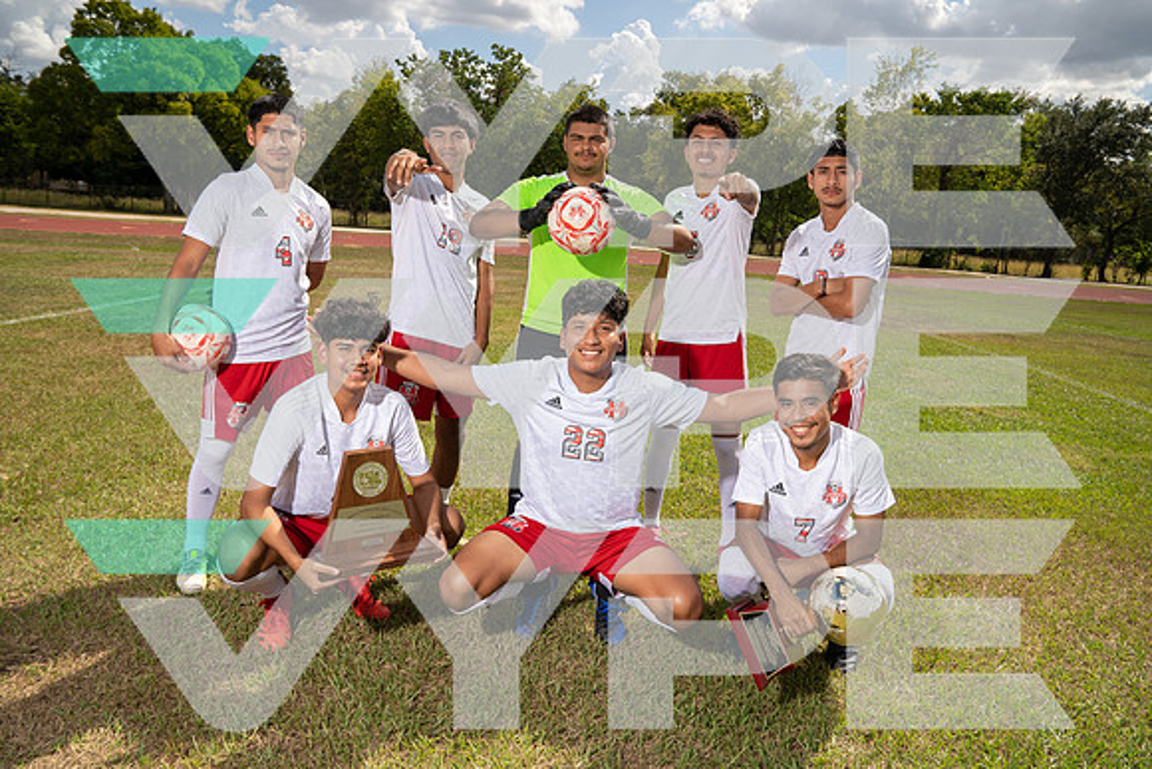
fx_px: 864
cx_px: 576
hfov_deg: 67.4
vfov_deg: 48.0
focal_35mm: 27
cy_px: 384
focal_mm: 27
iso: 100
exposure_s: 1/250
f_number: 8
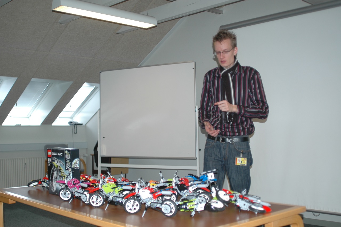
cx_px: 170
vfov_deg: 31.8
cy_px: 114
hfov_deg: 46.4
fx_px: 397
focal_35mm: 42
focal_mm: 28
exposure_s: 1/60
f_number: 2.8
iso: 200
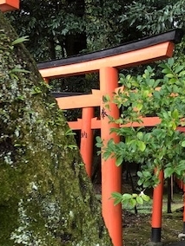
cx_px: 204
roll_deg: +0.9
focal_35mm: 63
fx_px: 449
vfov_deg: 30.4
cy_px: 172
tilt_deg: +2.2
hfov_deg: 22.0
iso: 25
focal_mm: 3.99
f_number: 1.8
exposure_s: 1/30
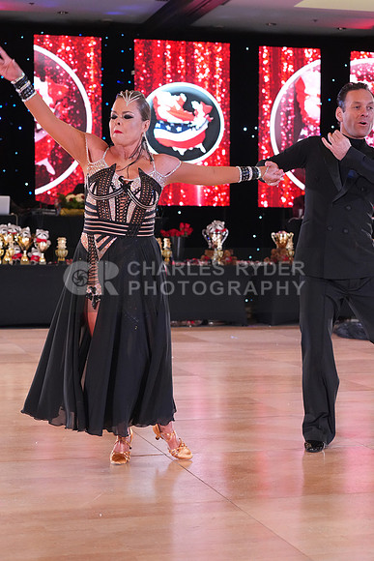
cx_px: 187
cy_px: 280
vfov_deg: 28.8
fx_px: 1090
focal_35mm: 70
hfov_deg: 19.5
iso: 5000
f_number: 5
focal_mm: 70
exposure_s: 1/250
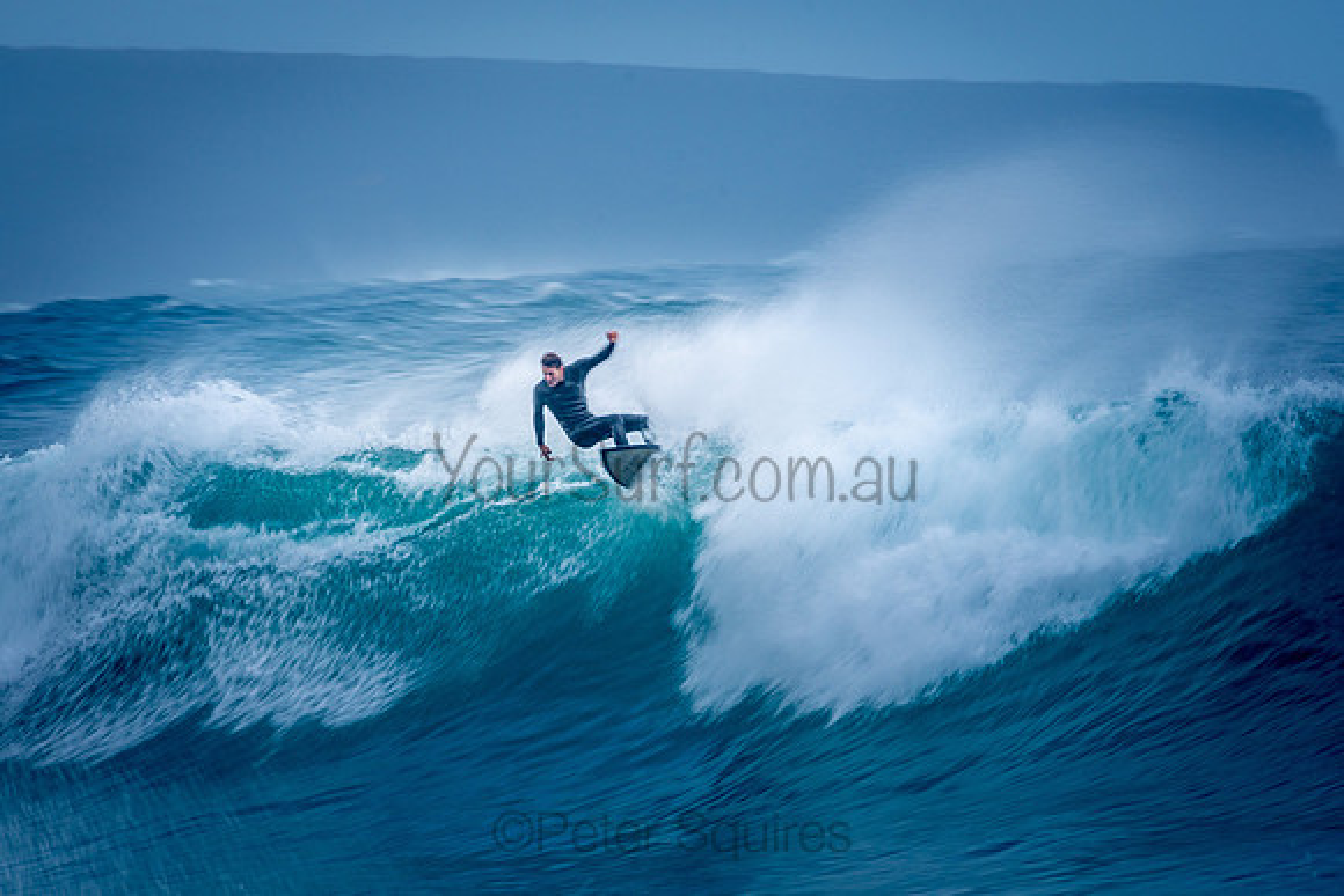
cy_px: 448
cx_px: 672
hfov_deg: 2.8
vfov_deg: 1.8
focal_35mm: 745
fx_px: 27823
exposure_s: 1/40
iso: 100
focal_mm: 480
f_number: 13
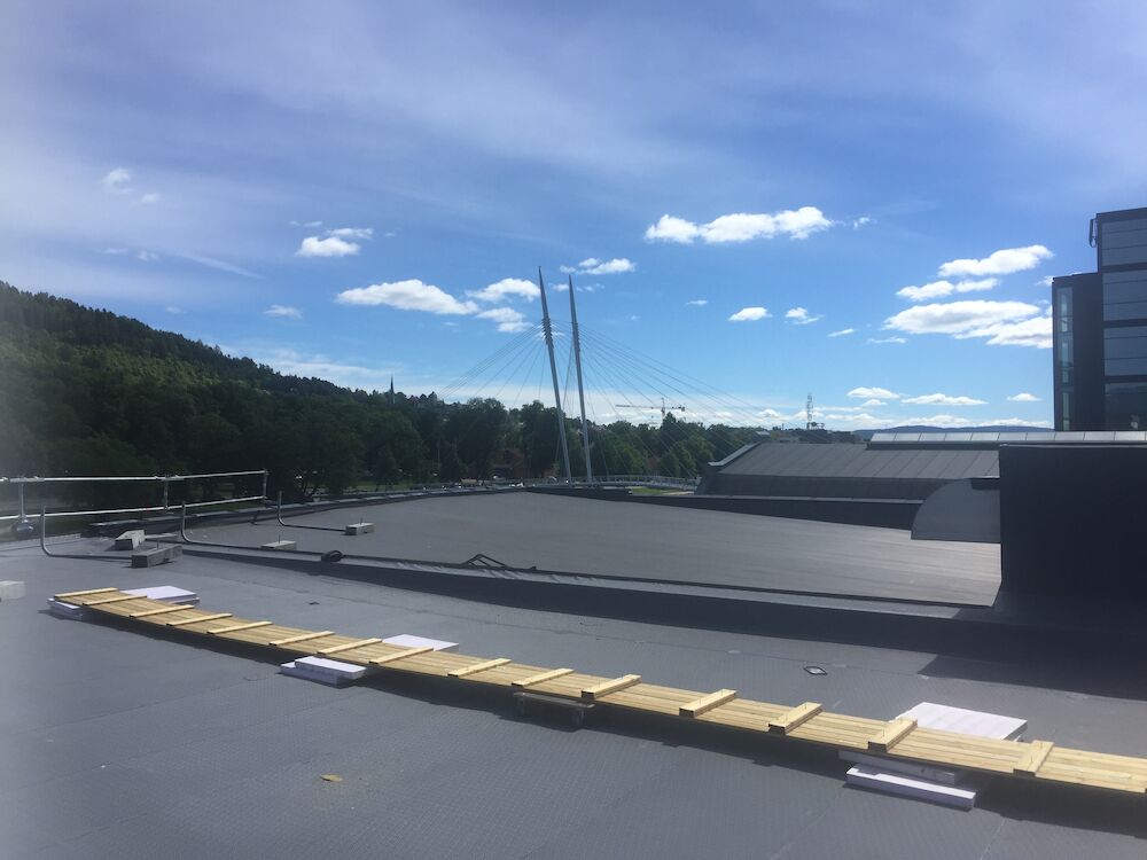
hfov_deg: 61.7
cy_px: 430
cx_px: 574
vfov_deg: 48.2
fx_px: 961
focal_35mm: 29
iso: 32
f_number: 2.2
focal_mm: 4.15
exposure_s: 1/2639
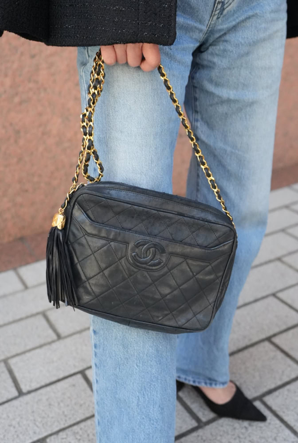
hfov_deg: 32.1
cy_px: 222
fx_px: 519
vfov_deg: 46.3
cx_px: 149
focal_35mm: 42
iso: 8000
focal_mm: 28
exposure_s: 1/4098
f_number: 2.8
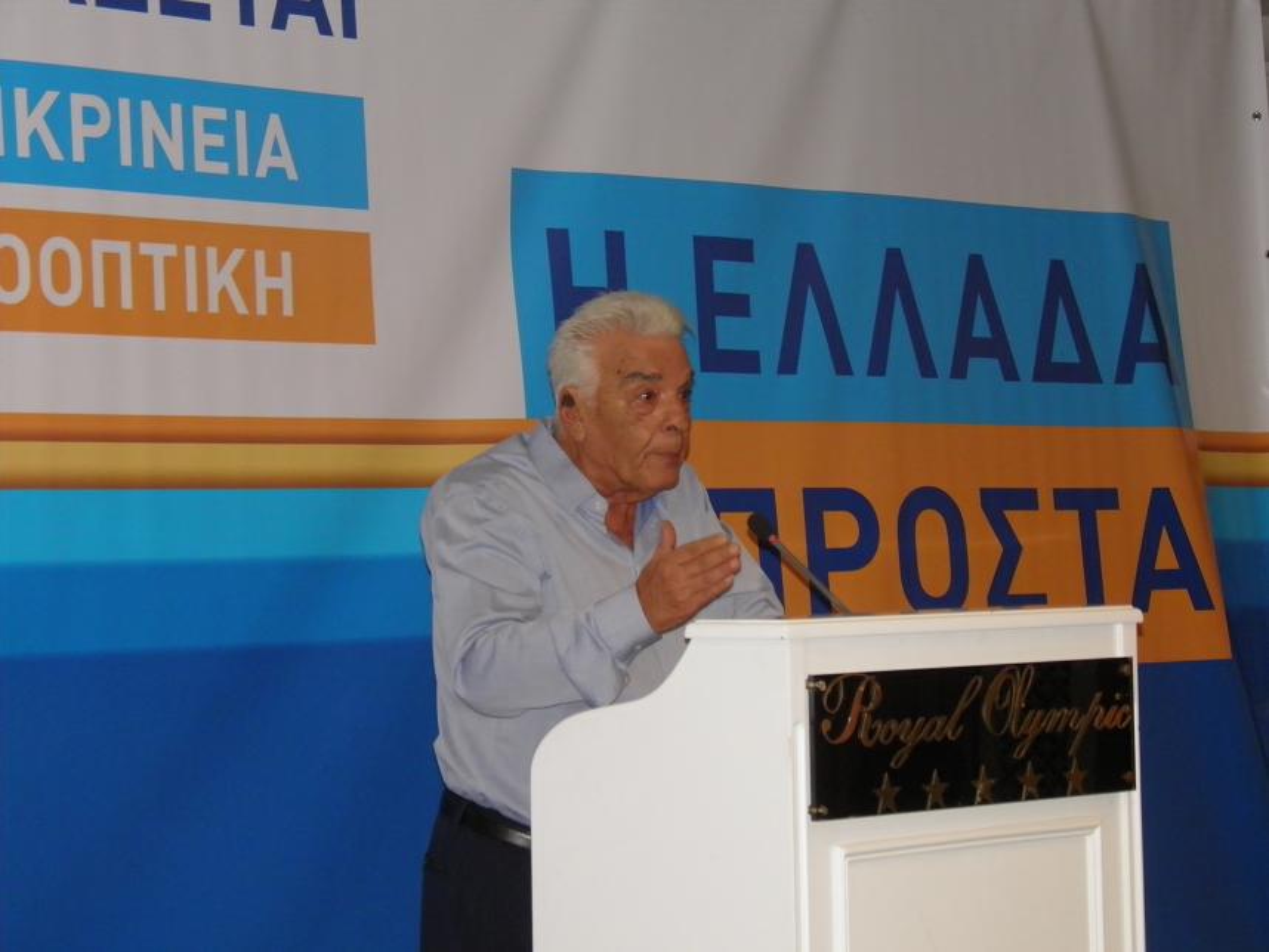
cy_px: 476
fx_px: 3667
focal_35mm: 100
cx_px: 634
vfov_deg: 14.8
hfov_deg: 19.6
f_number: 4
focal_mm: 17.1
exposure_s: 1/125
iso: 250
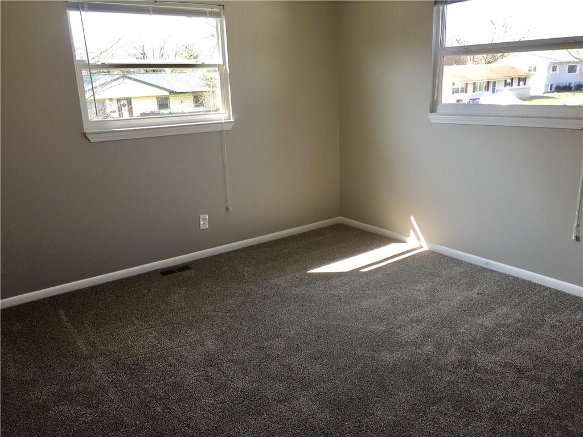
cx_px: 292
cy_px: 218
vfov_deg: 48.2
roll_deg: +2.0
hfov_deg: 61.7
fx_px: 488
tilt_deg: -15.9
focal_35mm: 29
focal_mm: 4.15
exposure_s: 1/60
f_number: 2.2
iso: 25
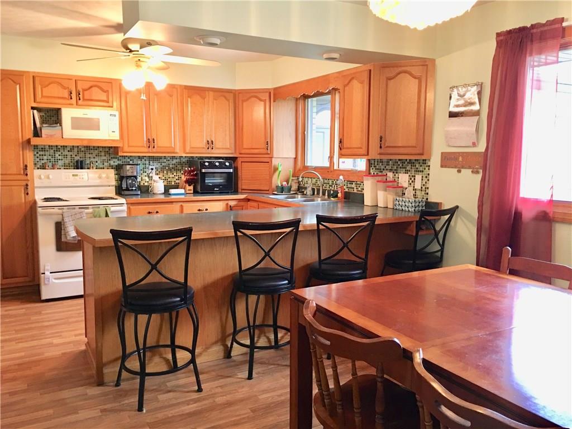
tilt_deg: -5.2
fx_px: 479
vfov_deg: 48.2
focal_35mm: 29
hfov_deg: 61.7
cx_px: 286
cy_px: 214
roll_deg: -0.7
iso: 100
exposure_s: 1/15
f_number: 2.2
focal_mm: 4.15
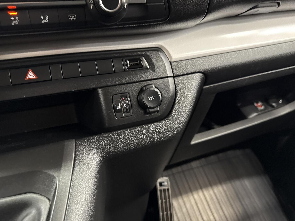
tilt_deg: -20.6
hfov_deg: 71.6
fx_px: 205
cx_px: 148
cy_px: 110
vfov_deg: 56.8
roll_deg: +3.6
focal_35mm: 24
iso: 800
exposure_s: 1/33
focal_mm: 6.76
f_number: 1.78
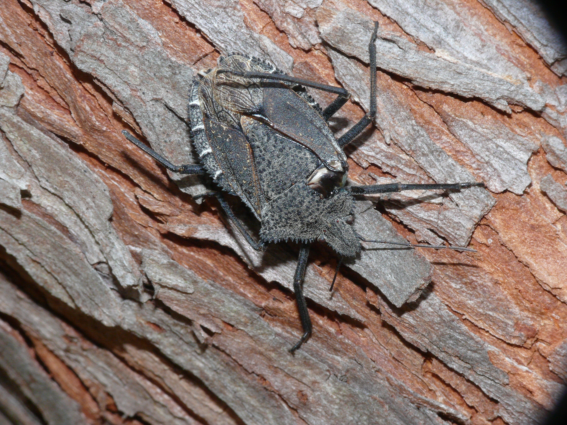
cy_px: 212
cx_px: 284
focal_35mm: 129
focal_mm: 27.2
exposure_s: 1/125
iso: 200
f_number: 11
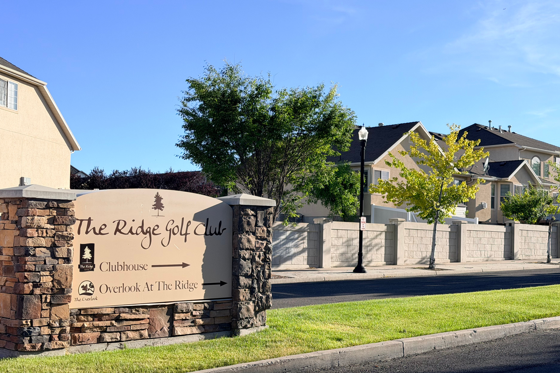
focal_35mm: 54
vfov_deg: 25.0
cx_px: 278
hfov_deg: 36.9
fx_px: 840
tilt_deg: +2.0
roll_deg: -1.0
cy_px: 222
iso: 64
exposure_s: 1/3704
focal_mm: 6.76
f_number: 1.78
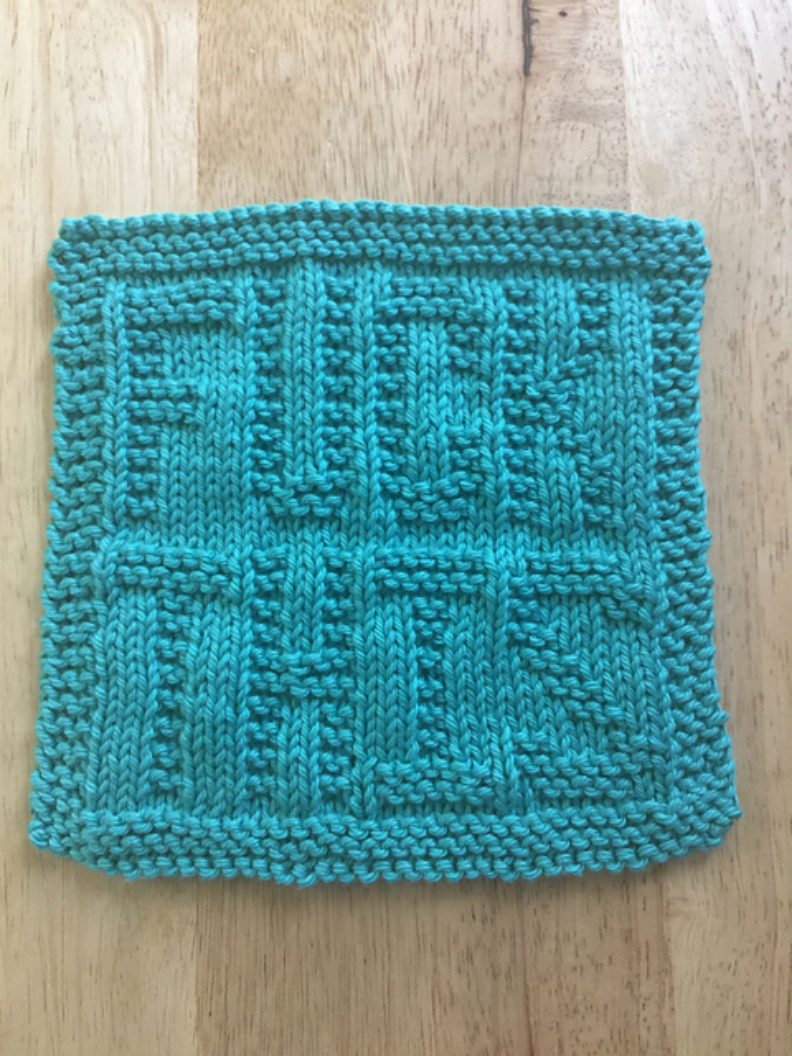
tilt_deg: -84.2
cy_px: 528
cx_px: 396
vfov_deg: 61.7
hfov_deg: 48.2
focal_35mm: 29
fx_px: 885
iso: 100
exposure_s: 1/15
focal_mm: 4.15
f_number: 2.2
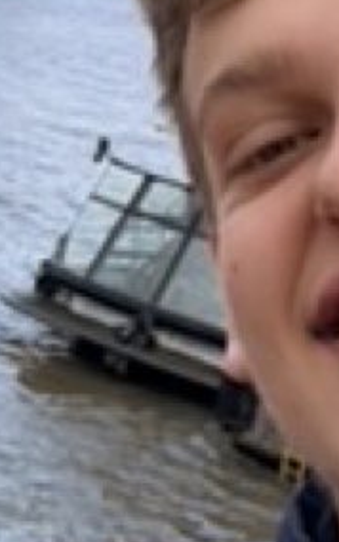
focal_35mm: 119
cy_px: -11
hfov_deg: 11.0
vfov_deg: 17.1
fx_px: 1760
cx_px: 51
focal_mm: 2.71
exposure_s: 1/302
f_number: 1.9
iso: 32
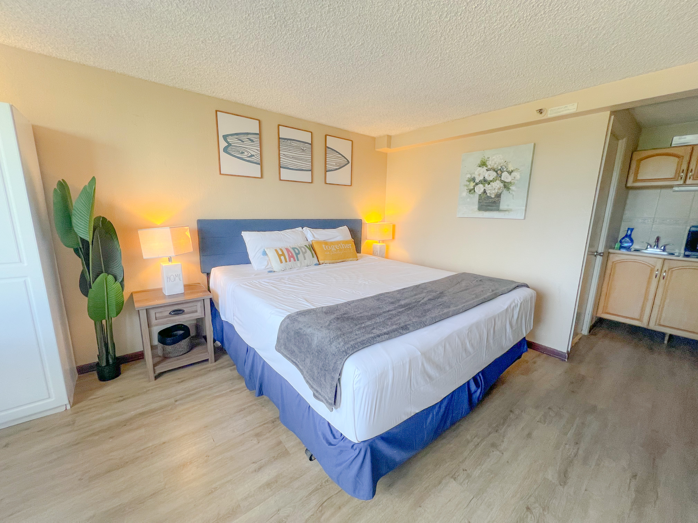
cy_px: 262
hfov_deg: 106.2
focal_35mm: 13
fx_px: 262
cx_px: 349
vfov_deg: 89.9
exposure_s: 1/120
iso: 125
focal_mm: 1.57
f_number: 1.8
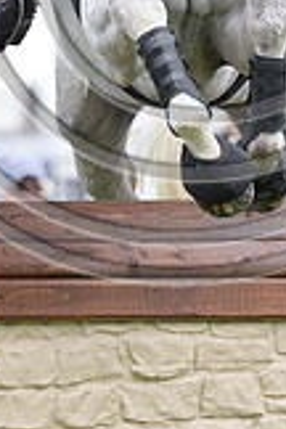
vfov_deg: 1.4
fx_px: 17040
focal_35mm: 1430
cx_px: 177
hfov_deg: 1.0
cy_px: -109
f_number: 6.3
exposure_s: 1/800
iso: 800
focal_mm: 400
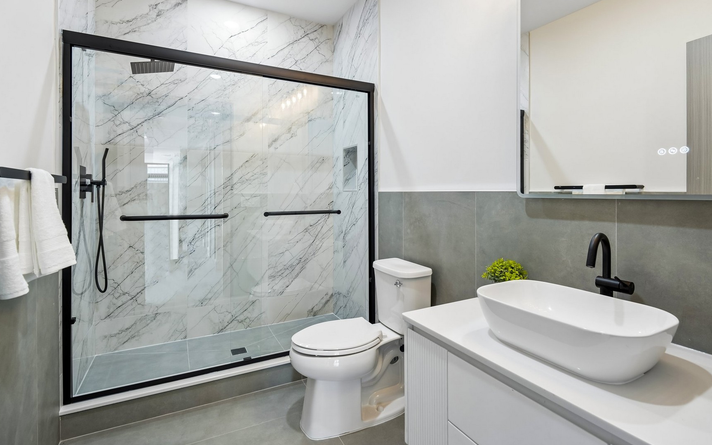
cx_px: 359
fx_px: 330
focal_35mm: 17
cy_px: 200
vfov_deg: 67.8
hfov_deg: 94.4
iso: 400
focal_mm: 16
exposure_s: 1/10
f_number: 8
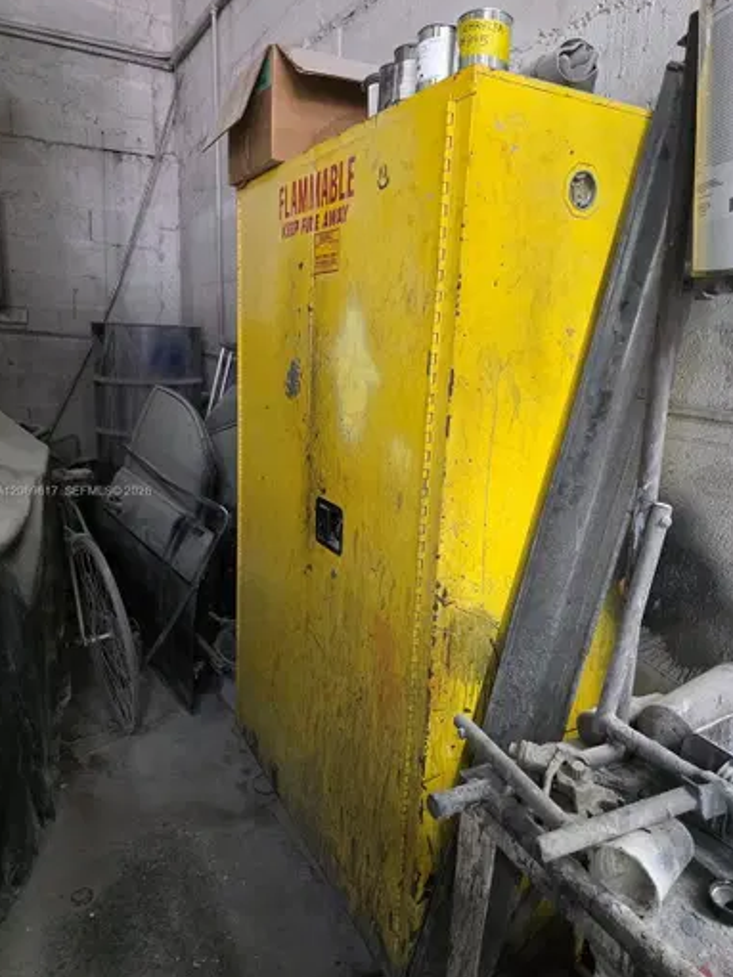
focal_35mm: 24
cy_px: 492
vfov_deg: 71.6
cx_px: 377
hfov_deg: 56.8
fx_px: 678
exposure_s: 1/120
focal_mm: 6.3
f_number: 1.7
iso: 1250
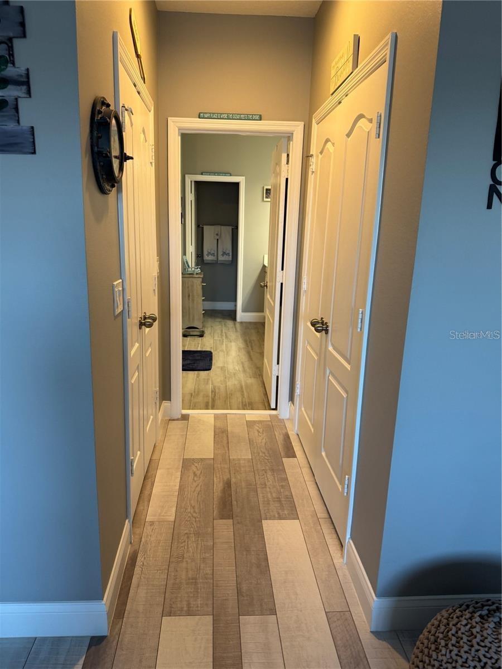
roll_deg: -0.7
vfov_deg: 71.6
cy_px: 334
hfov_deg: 56.8
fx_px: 464
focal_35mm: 24
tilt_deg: -11.3
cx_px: 251
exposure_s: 1/60
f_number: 1.78
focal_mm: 6.76
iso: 160
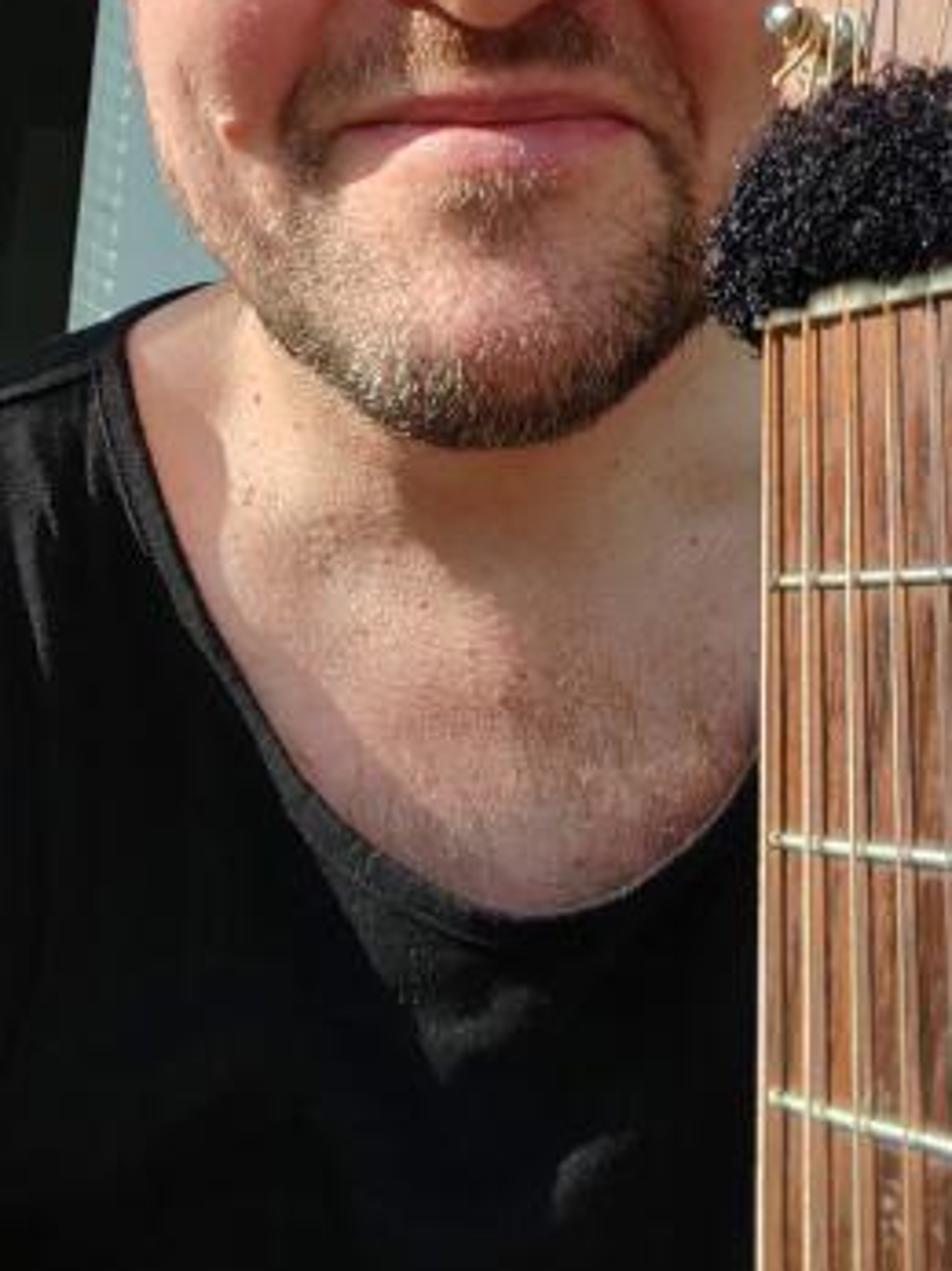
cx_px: 685
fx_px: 1578
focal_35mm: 43
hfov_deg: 33.1
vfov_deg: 42.0
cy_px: 258
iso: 80
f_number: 2.4
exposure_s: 1/100
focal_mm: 2.66
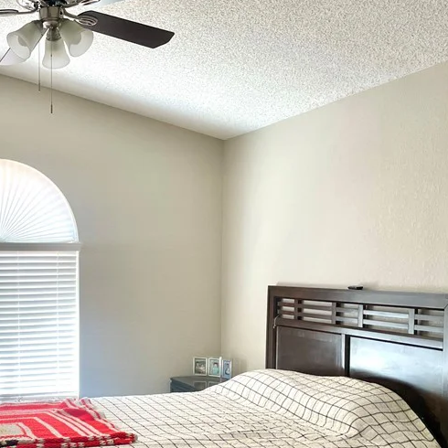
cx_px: 48
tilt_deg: -5.4
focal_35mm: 48
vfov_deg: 34.7
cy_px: 331
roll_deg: +0.2
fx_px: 703
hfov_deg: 33.6
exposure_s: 1/120
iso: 100
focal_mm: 4.2
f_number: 1.6
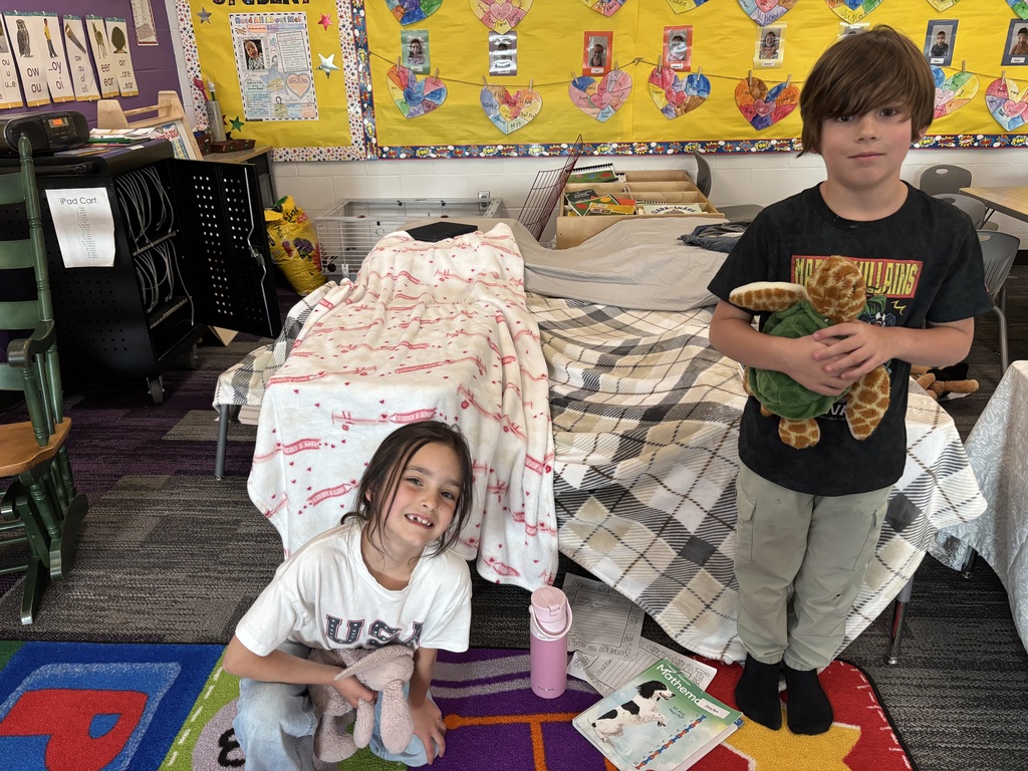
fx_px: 772
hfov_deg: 67.3
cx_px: 514
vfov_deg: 53.1
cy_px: 386
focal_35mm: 26
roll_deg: +1.4
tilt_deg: -24.2
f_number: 1.6
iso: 200
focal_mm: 5.96
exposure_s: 1/60
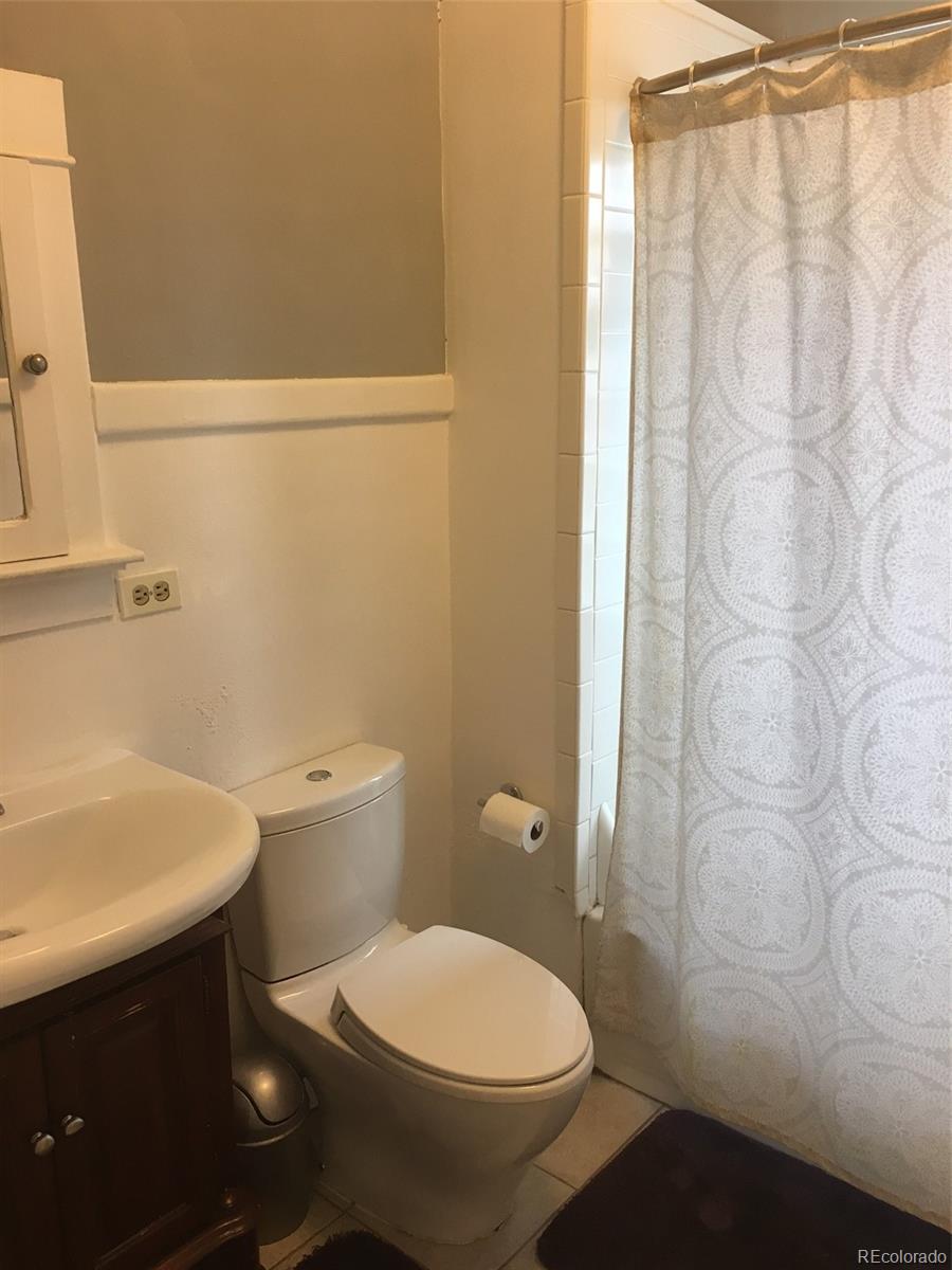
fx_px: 1063
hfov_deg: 48.2
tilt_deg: -13.3
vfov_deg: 61.7
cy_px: 635
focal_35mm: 29
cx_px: 476
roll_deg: +0.3
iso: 50
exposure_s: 1/30
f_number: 2.2
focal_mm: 4.15
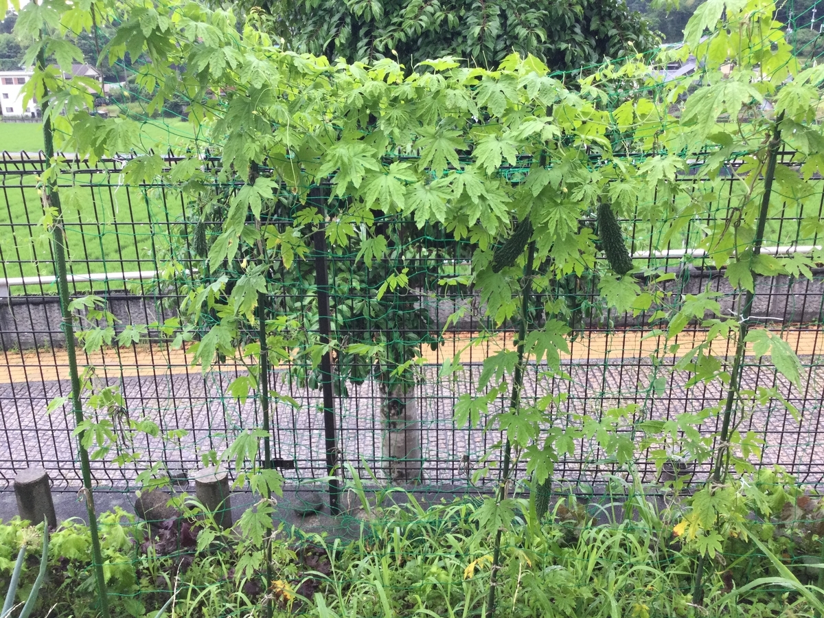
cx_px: 412
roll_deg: +1.7
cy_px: 309
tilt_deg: -20.5
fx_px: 738
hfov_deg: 58.4
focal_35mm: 31
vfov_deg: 45.4
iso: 50
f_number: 2.4
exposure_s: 1/30
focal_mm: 3.3
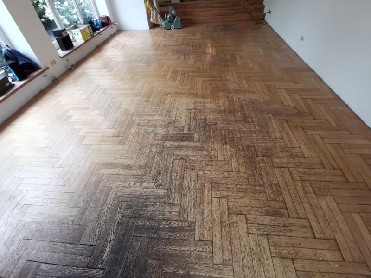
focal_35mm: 16
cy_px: 139
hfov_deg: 94.5
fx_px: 171
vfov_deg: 78.1
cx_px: 186
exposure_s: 1/50
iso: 320
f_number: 2.2
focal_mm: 2.35
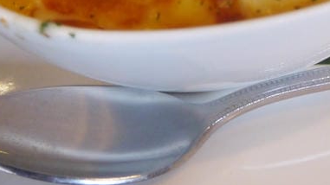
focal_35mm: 96
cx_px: 327
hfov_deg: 21.5
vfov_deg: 12.0
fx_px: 840
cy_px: -100
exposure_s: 1/60
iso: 640
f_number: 3.5
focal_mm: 14
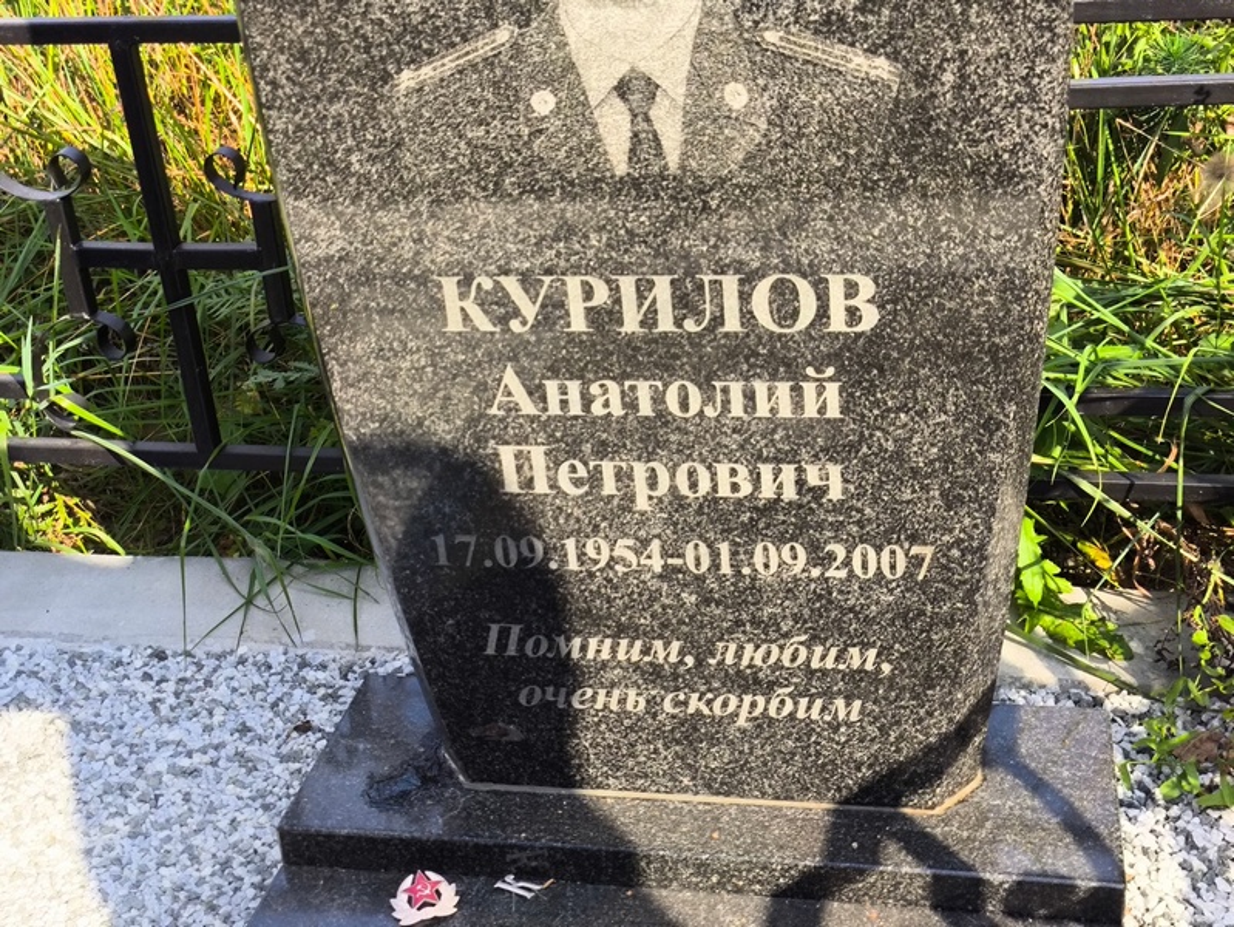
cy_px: 464
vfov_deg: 29.1
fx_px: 1783
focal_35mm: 50
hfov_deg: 38.2
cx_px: 617
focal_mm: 4.71
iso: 50
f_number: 1.7
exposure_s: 1/579
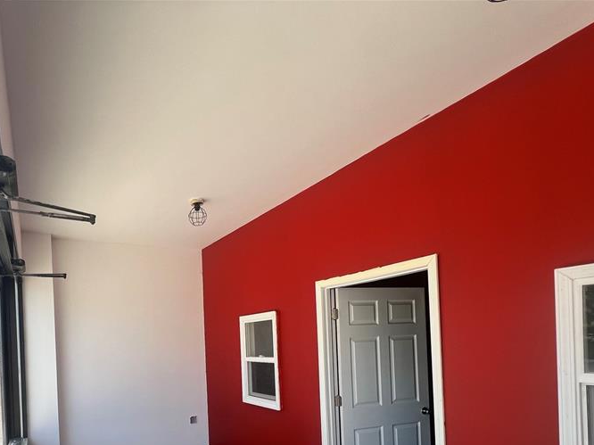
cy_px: 342
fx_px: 343
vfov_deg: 61.7
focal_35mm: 20
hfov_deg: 79.0
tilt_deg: +1.3
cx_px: 197
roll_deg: +2.2
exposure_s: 1/104
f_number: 1.8
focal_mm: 1.57
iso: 32
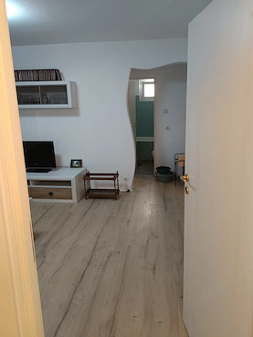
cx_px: 132
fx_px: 253
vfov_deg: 67.2
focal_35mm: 26
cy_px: 155
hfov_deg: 53.1
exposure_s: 1/50
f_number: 1.7
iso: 1085
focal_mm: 5.31
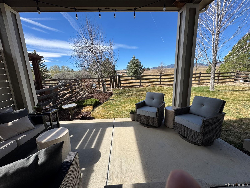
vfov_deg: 85.7
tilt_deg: -11.6
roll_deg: +1.2
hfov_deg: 102.1
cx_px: 125
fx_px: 101
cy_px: 94
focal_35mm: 14
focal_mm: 2.22
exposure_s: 1/1236
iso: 50
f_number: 2.2
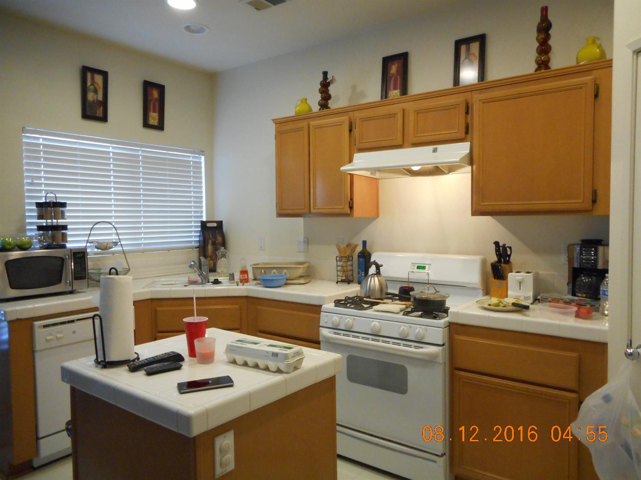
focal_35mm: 25
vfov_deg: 54.9
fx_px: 463
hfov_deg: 69.4
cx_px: 320
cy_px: 240
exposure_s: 1/25
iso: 400
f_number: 3.7
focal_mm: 4.5
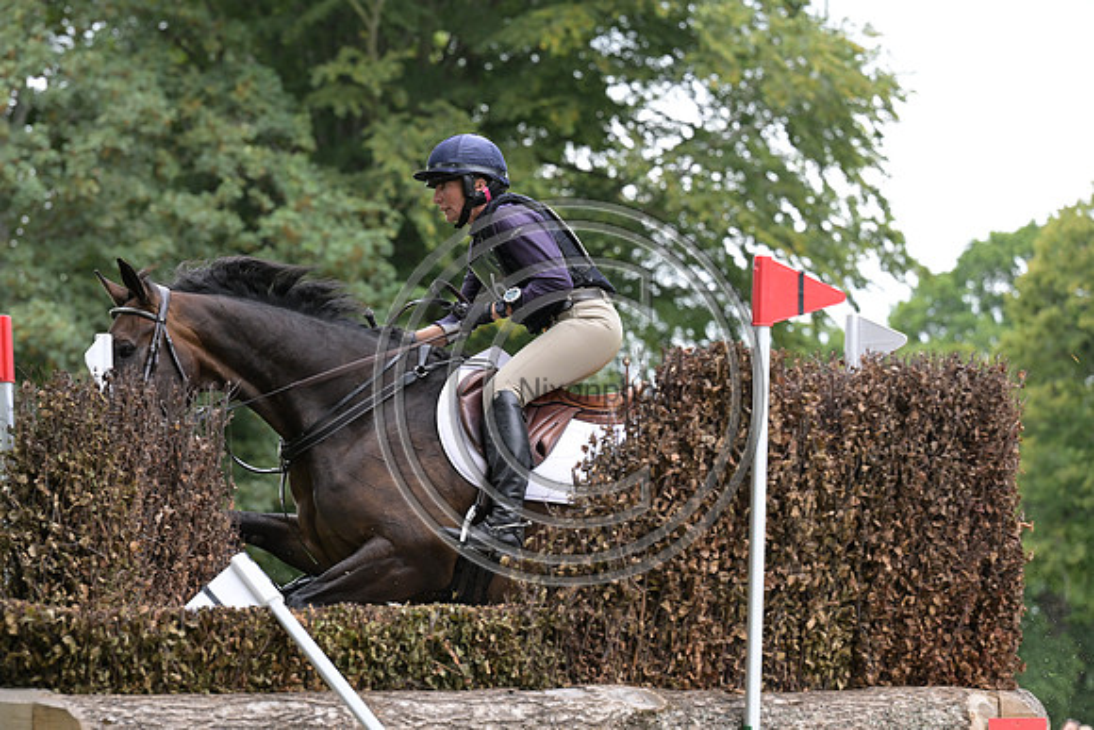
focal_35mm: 160
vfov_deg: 8.6
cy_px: 365
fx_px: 4863
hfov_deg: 12.8
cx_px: 547
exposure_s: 1/1250
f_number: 5.6
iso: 2800
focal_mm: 160
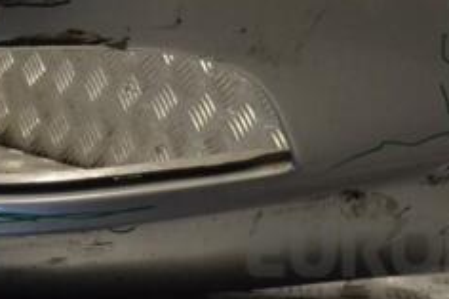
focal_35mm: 107
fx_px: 1334
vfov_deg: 12.6
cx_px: 211
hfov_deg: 19.1
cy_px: -6
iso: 3200
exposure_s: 1/320
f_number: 9
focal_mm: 28
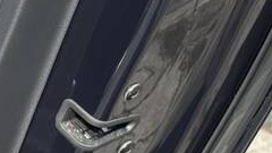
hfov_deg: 8.1
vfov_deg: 4.6
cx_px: -97
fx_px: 1882
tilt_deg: -14.7
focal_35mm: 261
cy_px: -3
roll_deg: +0.6
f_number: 1.78
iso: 64
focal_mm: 6.76
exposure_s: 1/1312
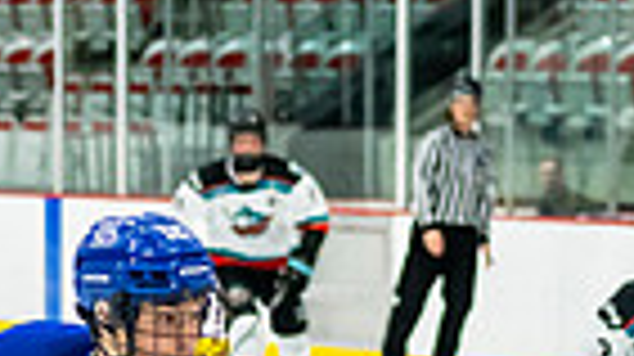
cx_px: 684
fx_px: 6013
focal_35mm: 358
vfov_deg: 3.3
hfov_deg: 6.0
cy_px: 866
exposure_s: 1/800
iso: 1600
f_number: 3.2
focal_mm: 70
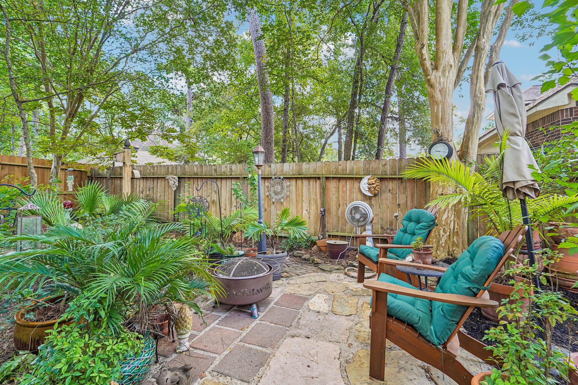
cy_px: 192
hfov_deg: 104.3
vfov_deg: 81.2
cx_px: 289
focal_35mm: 14
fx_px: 225
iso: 500
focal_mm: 14
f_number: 8
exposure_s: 1/50
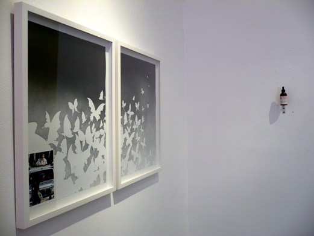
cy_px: 118
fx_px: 318
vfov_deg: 40.7
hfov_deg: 52.6
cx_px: 157
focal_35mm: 35
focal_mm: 5.8
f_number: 2.8
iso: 100
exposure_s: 1/40
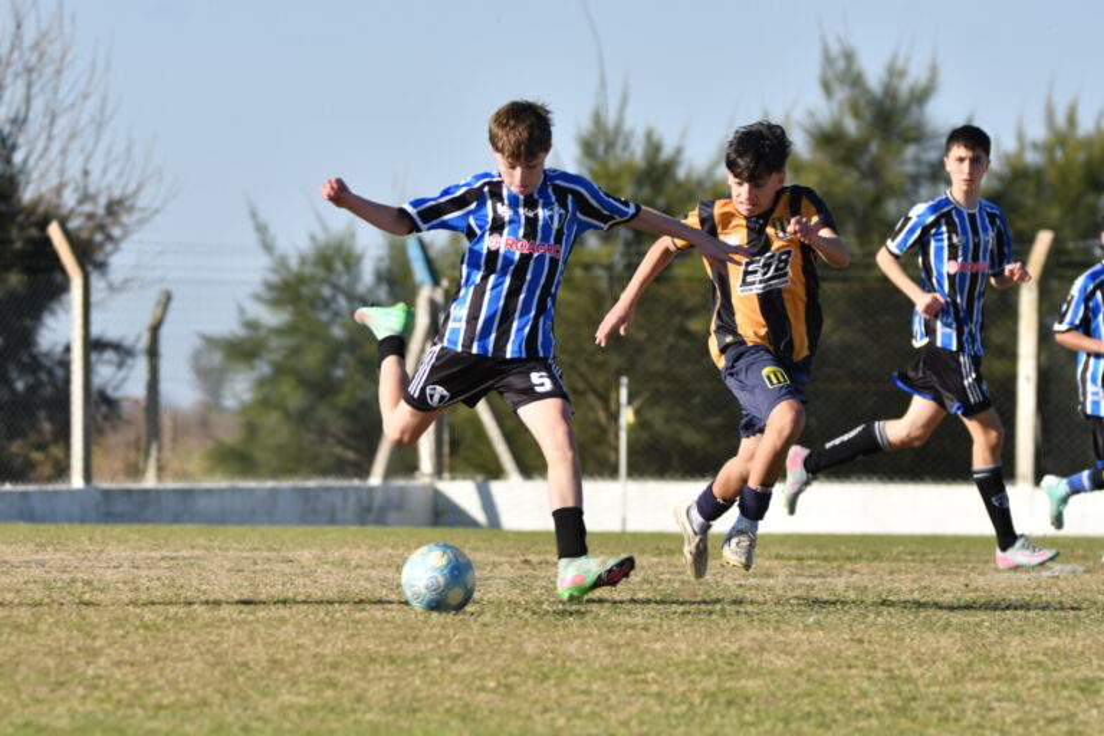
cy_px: 368
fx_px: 11039
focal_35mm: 360
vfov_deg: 3.8
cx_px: 552
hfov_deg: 5.7
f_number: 5.3
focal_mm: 240
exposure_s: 1/500
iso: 100
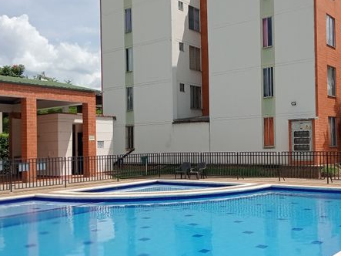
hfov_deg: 44.2
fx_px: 414
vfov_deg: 34.3
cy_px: 140
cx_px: 223
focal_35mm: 42
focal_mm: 3.98
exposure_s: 1/1866
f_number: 1.8
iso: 101
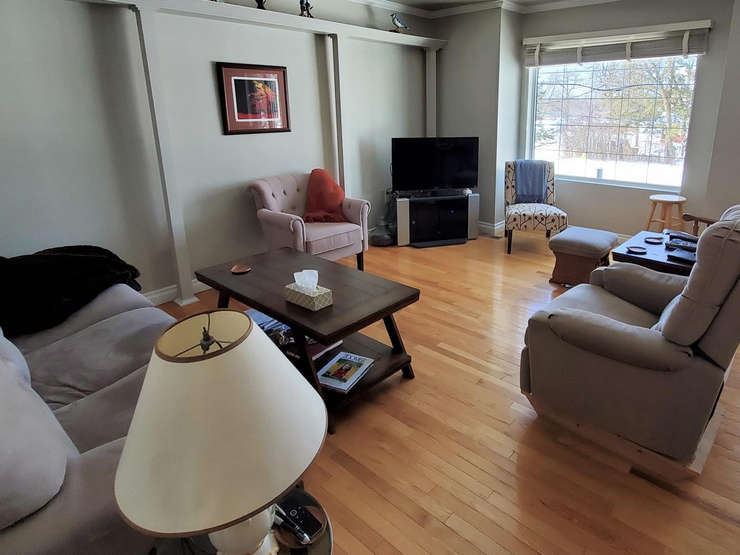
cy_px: 215
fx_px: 428
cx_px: 443
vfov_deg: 65.2
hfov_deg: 80.8
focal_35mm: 20
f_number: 2.2
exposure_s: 1/60
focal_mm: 1.8
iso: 100
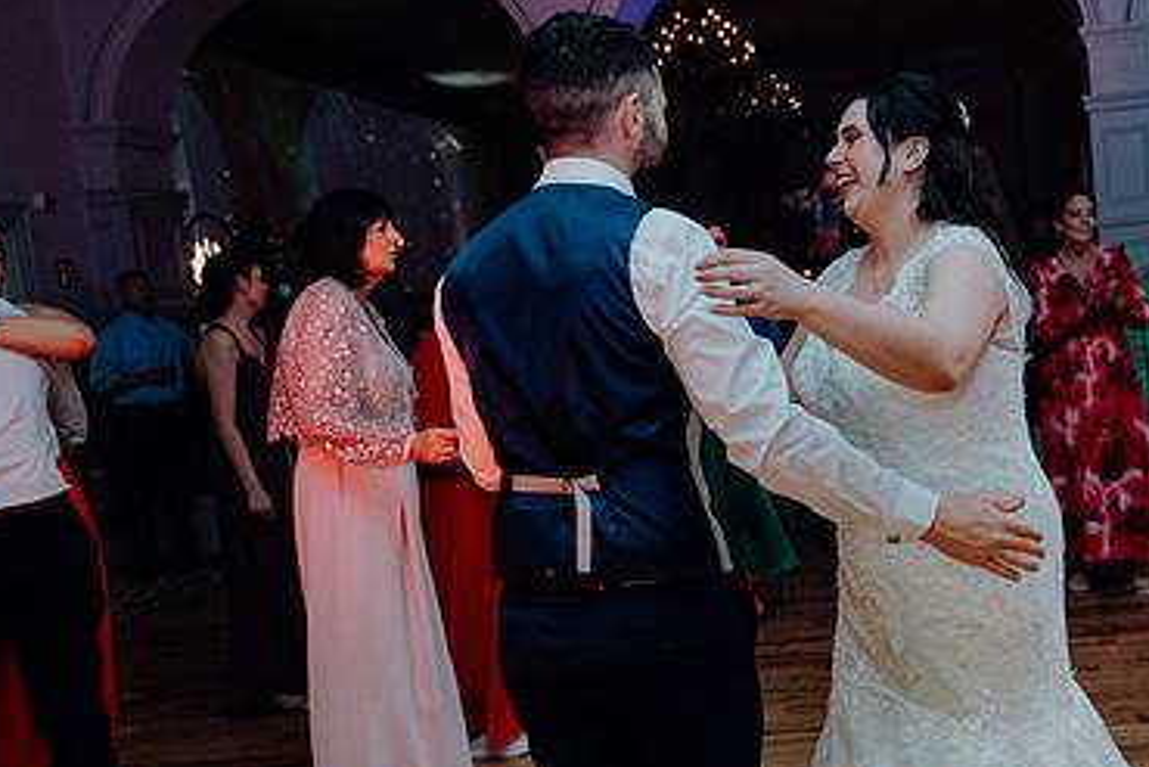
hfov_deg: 40.7
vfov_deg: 28.7
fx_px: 1501
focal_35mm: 47
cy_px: 421
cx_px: 860
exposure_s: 1/200
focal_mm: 30
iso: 2500
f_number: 3.5
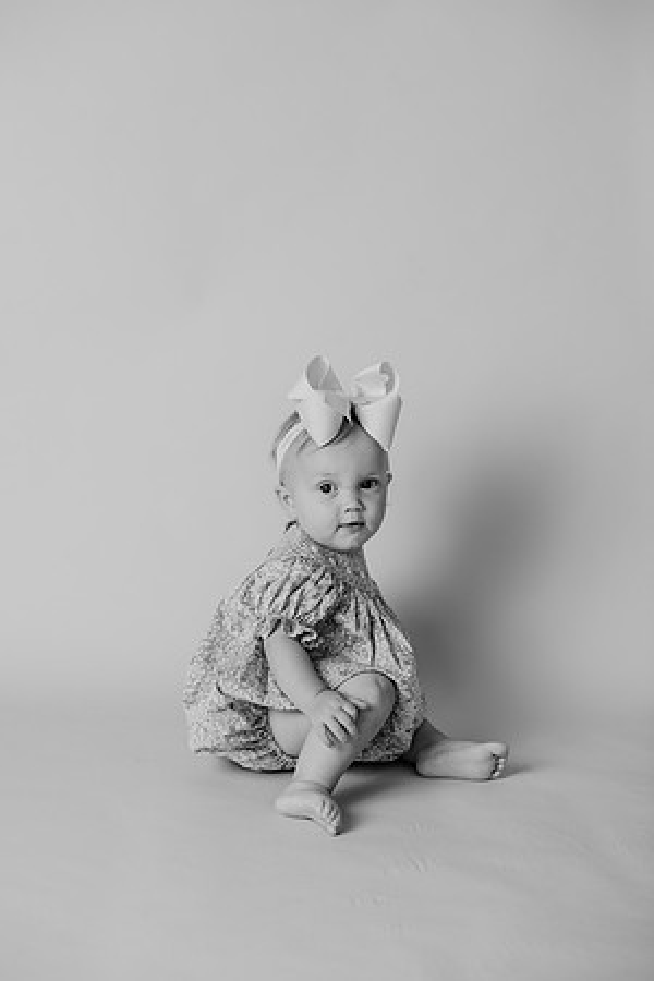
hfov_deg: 16.1
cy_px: 490
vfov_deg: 23.9
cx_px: 327
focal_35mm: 85
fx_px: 2316
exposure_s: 1/160
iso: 100
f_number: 3.2
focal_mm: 85
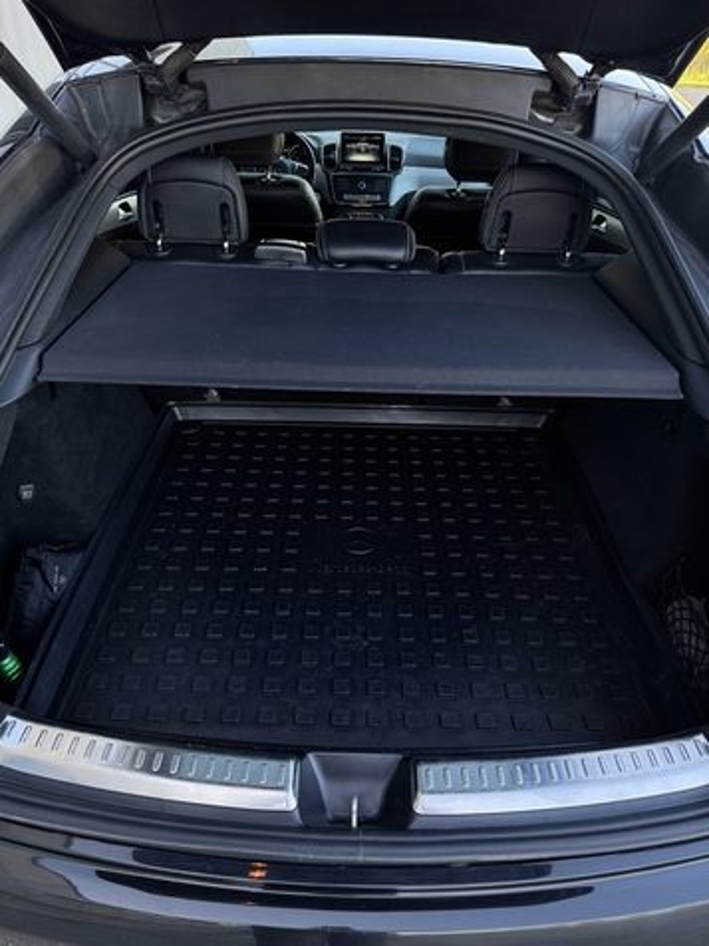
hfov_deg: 56.8
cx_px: 354
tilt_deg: -32.5
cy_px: 473
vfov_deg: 71.6
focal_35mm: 24
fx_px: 655
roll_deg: -1.2
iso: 160
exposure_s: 1/121
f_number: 1.78
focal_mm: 6.76
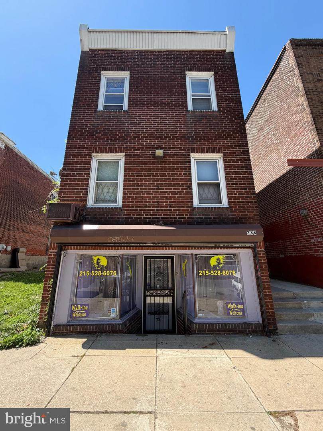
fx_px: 174
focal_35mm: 14
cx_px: 162
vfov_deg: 102.1
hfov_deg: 85.7
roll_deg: +0.3
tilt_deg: +15.2
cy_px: 216
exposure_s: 1/672
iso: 40
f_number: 2.2
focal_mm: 2.22
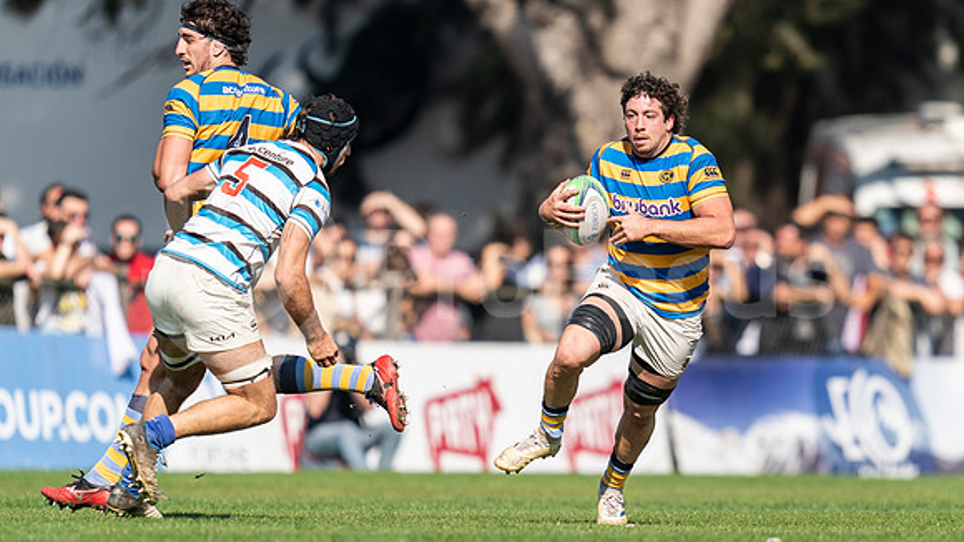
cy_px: 311
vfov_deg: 1.6
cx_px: 660
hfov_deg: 2.9
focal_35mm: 746
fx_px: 19067
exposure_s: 1/1250
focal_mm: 400
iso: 100
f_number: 2.8
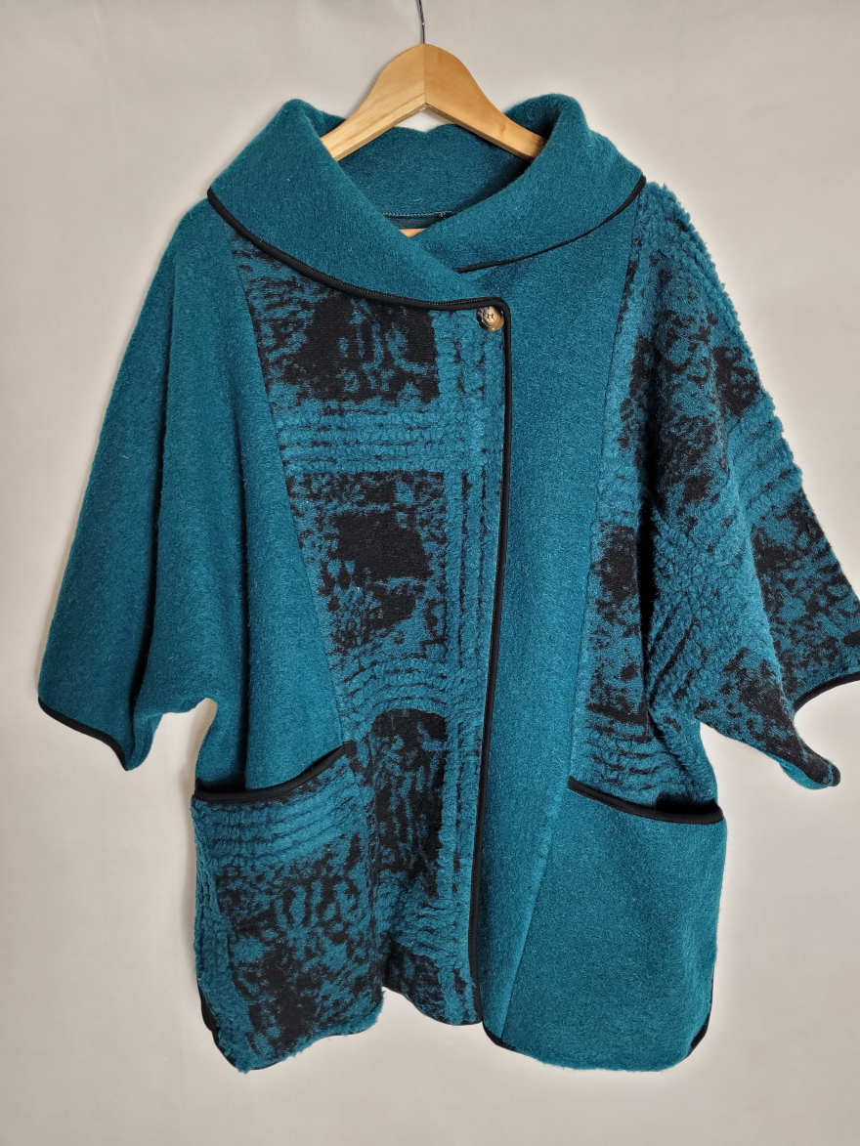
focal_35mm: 26
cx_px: 430
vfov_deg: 67.3
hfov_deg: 53.1
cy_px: 573
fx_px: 861
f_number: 1.8
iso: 320
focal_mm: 5.4
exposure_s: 1/50
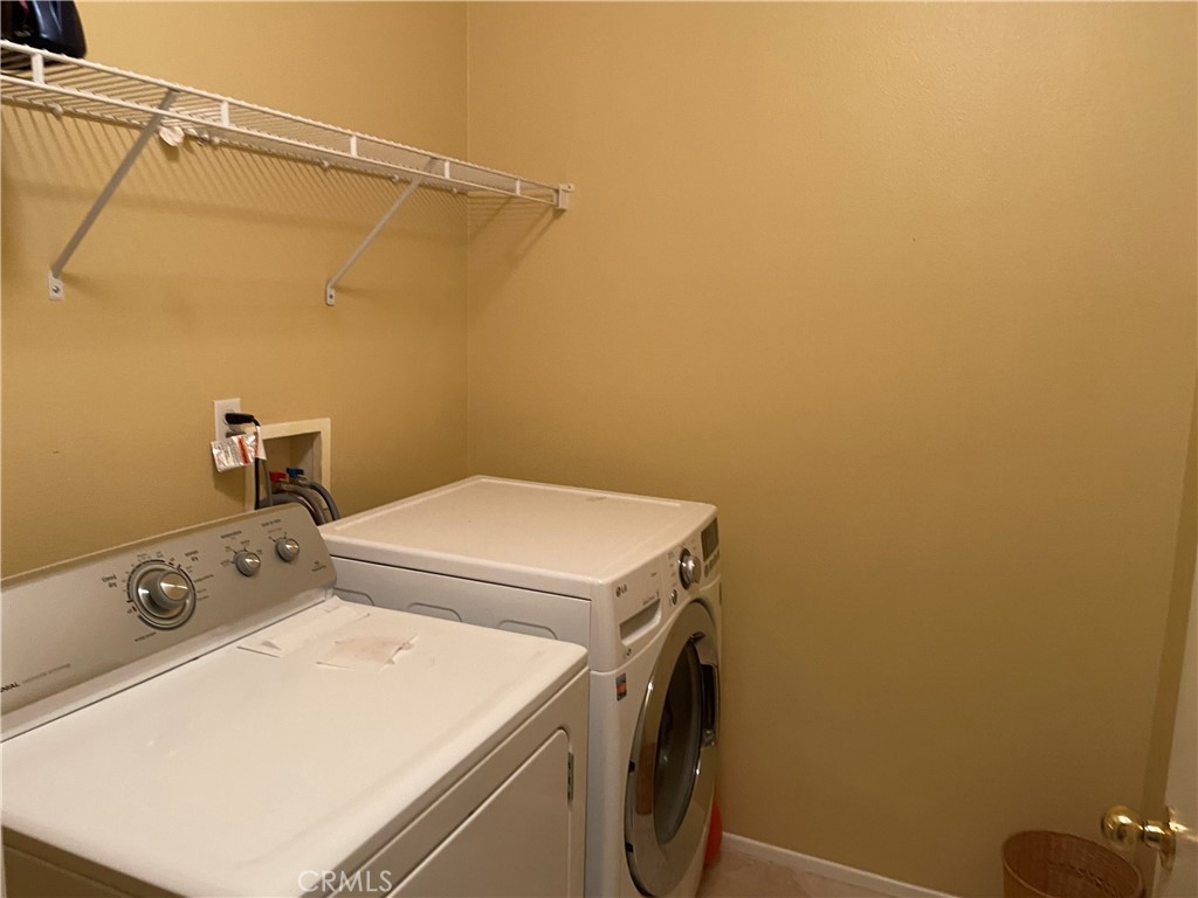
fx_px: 900
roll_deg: -1.4
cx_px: 599
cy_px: 449
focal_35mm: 26
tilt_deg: -8.4
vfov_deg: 53.1
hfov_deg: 67.3
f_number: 1.6
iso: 200
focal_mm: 4.2
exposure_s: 1/60
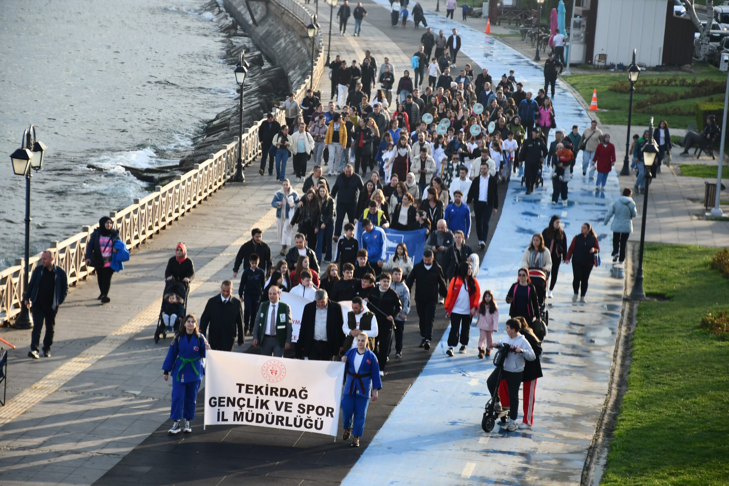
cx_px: 364
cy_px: 243
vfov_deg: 10.2
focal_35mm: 135
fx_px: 2734
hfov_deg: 15.2
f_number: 5.3
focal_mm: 90
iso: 400
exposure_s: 1/250
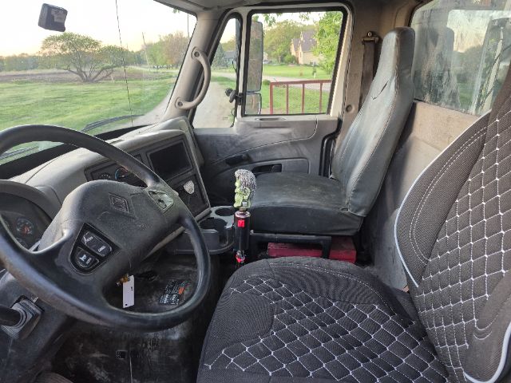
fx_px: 340
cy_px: 192
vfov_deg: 58.9
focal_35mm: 23
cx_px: 256
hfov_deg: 73.9
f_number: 1.8
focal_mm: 5.4
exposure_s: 1/120
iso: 200
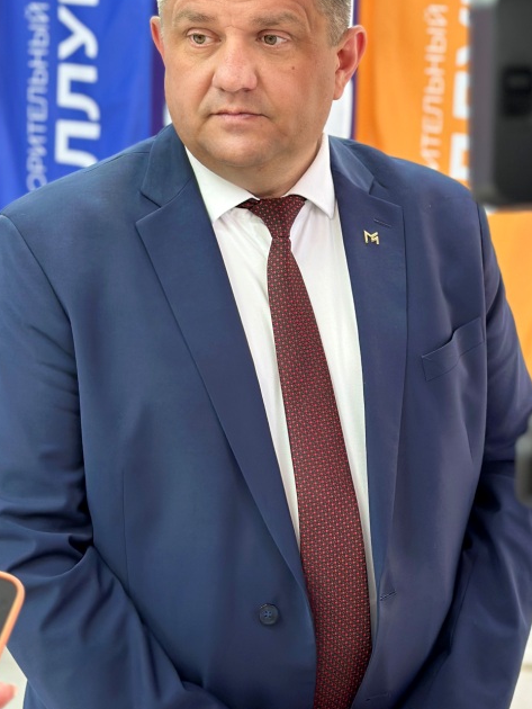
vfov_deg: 25.0
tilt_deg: -7.5
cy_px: 276
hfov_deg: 18.8
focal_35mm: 78
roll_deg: -0.7
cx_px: 406
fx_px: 1597
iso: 125
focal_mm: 6.86
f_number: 1.78
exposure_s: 1/108
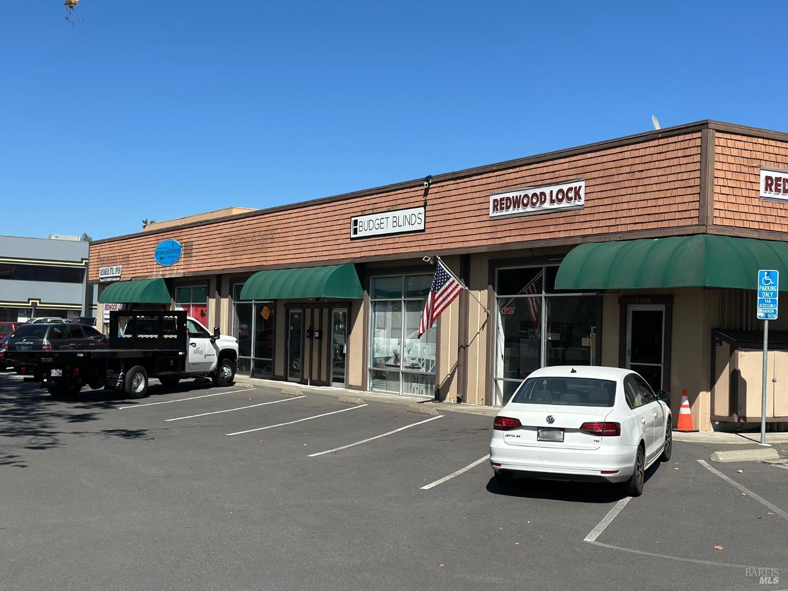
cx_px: 394
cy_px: 296
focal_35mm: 48
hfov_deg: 39.7
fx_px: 1093
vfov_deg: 30.3
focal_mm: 6.86
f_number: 1.78
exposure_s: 1/6211
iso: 100
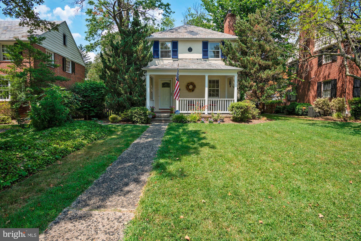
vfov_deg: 70.4
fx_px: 170
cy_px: 120
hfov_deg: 93.3
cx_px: 180
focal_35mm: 17
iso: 250
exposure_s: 1/500
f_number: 8
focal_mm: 17
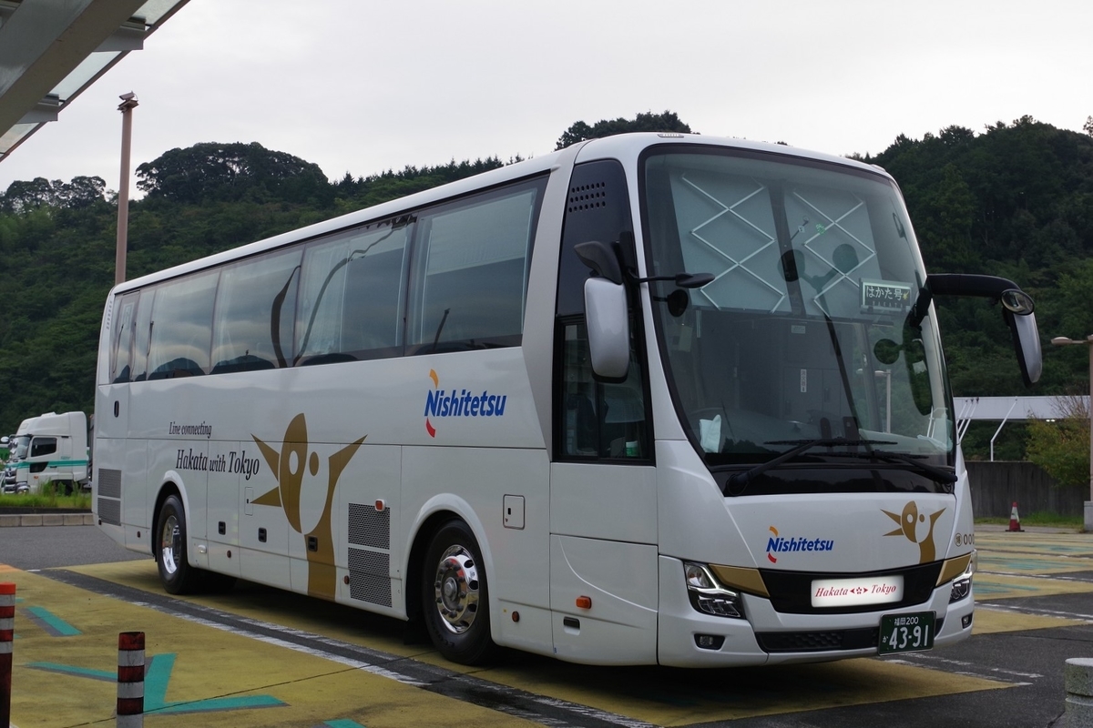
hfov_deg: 46.4
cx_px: 546
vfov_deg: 31.9
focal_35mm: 42
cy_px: 364
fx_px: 1275
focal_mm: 28.13
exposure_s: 1/125
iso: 400
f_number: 8
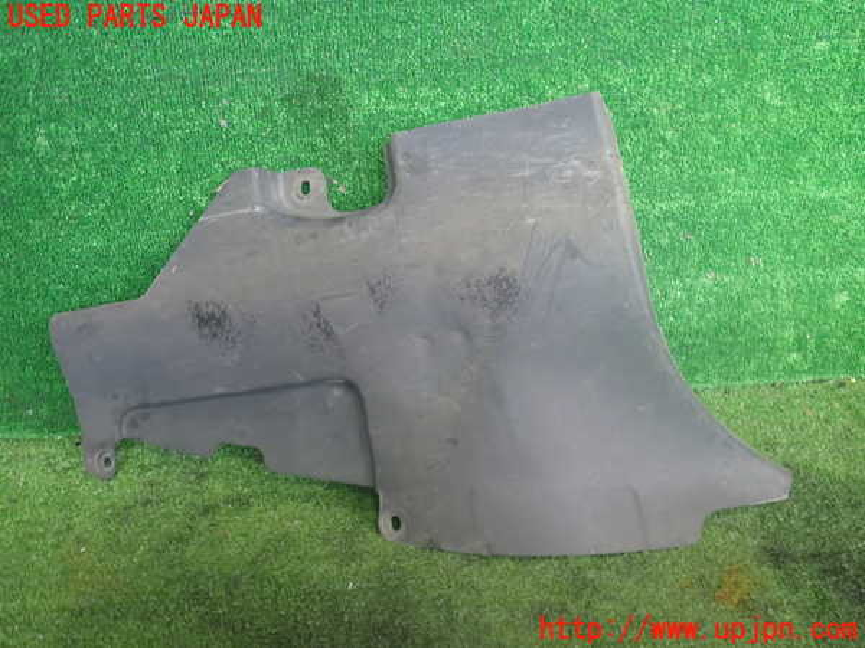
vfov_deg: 46.8
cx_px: 432
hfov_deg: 60.0
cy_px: 324
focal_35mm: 30
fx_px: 750
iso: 200
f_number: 2.3
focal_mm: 5.4
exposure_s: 1/30
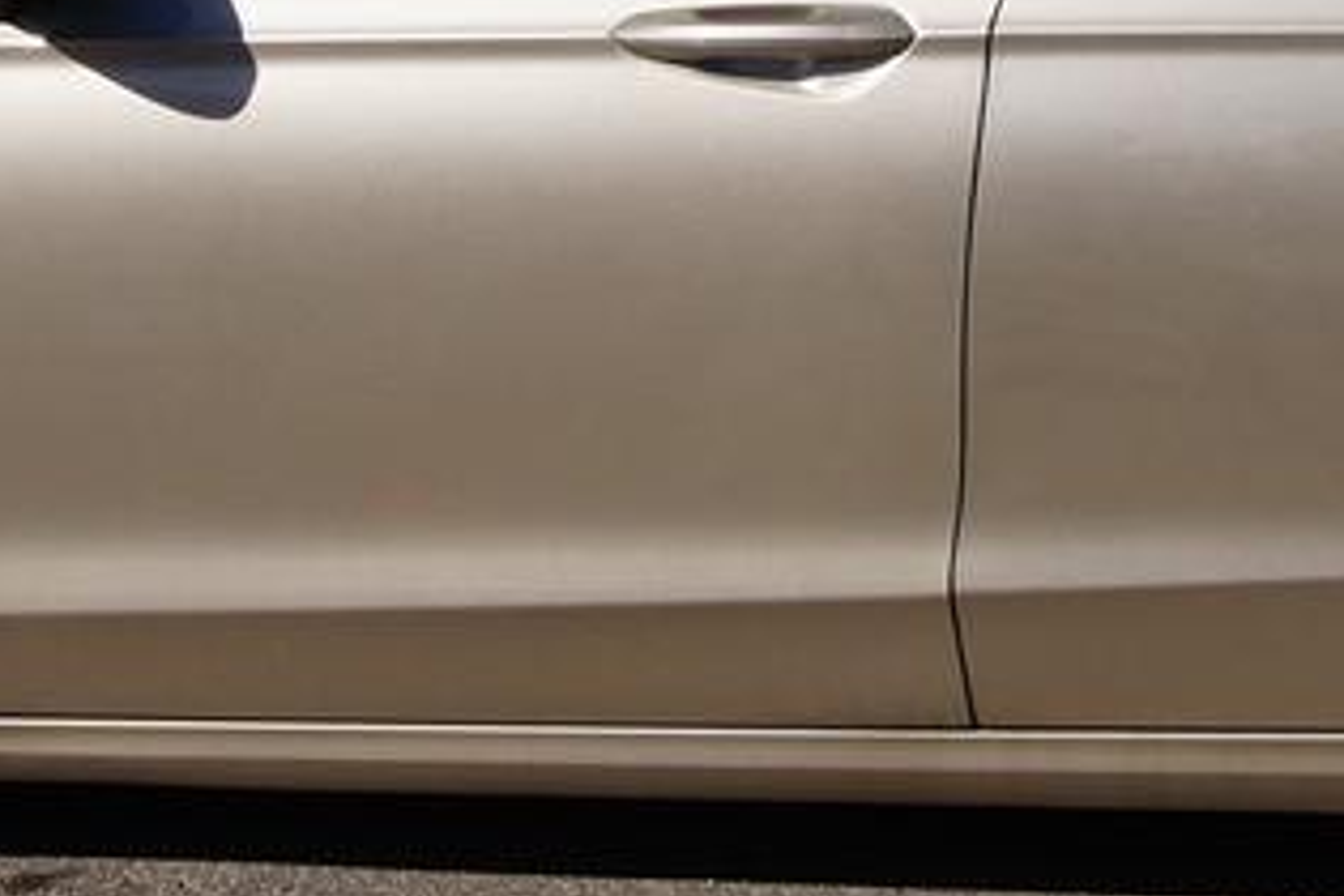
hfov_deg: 32.6
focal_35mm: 61
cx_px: 909
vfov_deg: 21.4
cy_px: -34
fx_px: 2277
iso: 100
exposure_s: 1/250
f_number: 10
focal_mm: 10
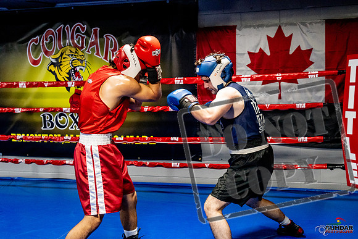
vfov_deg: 26.0
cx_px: 179
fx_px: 517
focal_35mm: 52
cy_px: 120
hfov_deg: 38.2
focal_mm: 35
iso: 5000
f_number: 2.8
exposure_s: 1/800
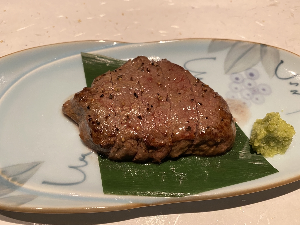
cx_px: 150
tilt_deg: -56.5
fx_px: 225
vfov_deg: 53.1
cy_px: 112
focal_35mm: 26
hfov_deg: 67.3
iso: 500
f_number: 1.8
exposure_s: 1/60
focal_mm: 4.25
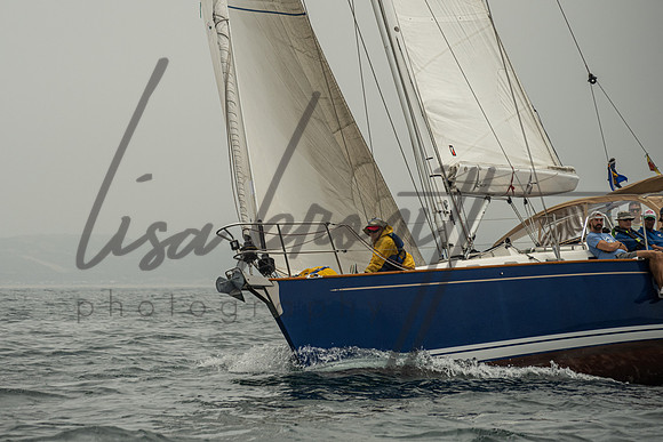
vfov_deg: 5.1
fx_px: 4928
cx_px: 225
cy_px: 161
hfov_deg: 7.7
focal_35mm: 268
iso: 400
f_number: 6.3
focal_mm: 200
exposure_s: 1/2000
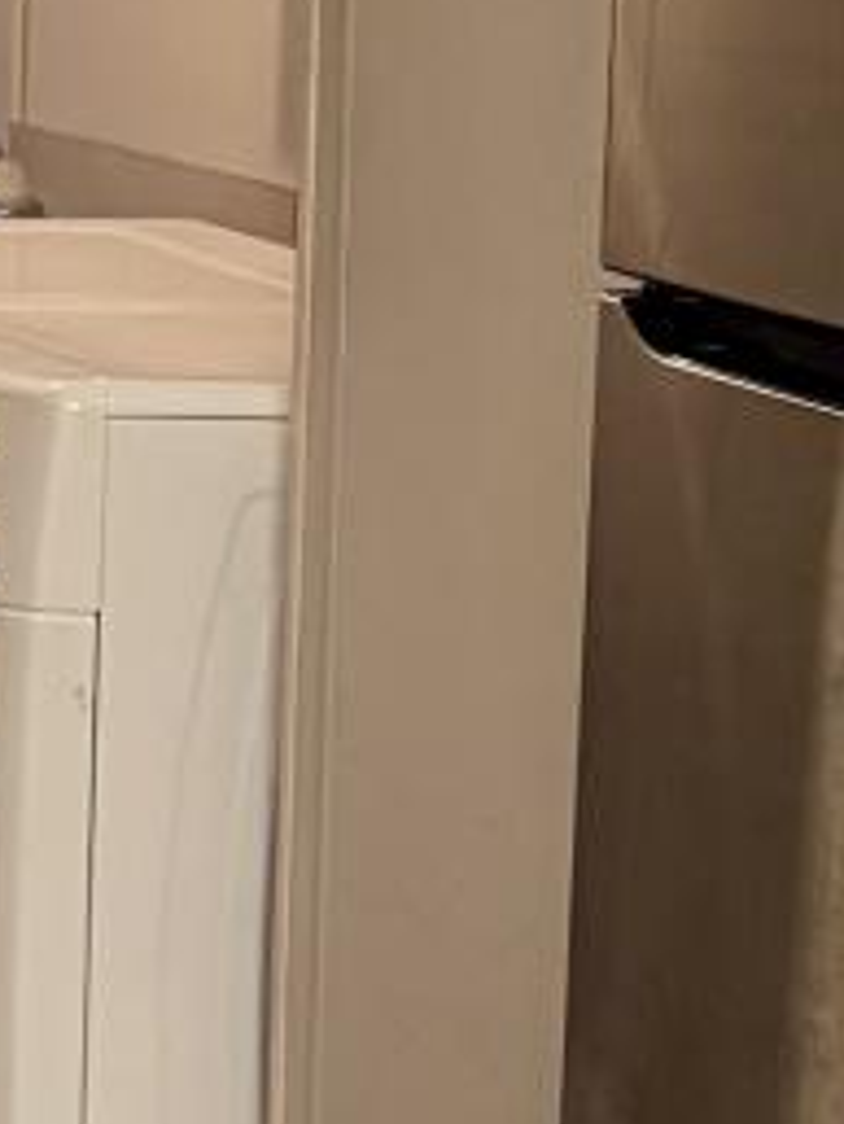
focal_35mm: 187
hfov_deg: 7.1
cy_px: -136
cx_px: -1749
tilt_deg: -3.1
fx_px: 6074
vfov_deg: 10.4
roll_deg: -1.2
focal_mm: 6.76
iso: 320
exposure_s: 1/60
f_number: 1.78
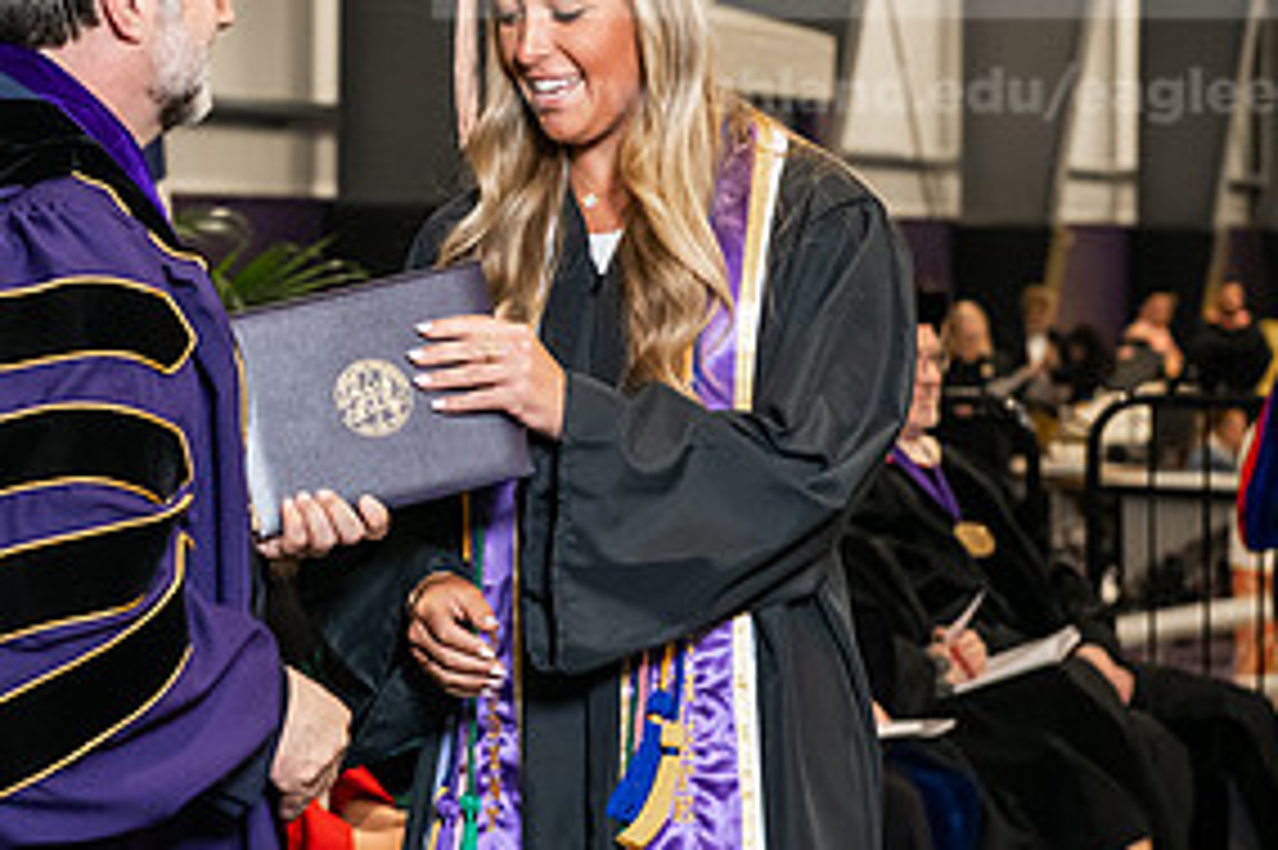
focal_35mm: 143
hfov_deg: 14.3
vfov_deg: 9.6
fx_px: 5073
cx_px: 297
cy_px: 187
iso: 2500
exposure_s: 1/200
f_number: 5
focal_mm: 70
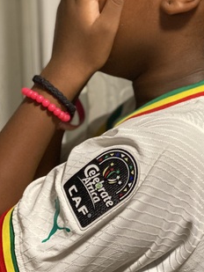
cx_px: 197
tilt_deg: -11.1
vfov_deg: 19.4
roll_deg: -0.9
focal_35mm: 101
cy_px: 106
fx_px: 793
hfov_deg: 14.5
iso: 320
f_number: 2
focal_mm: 6
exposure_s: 1/33
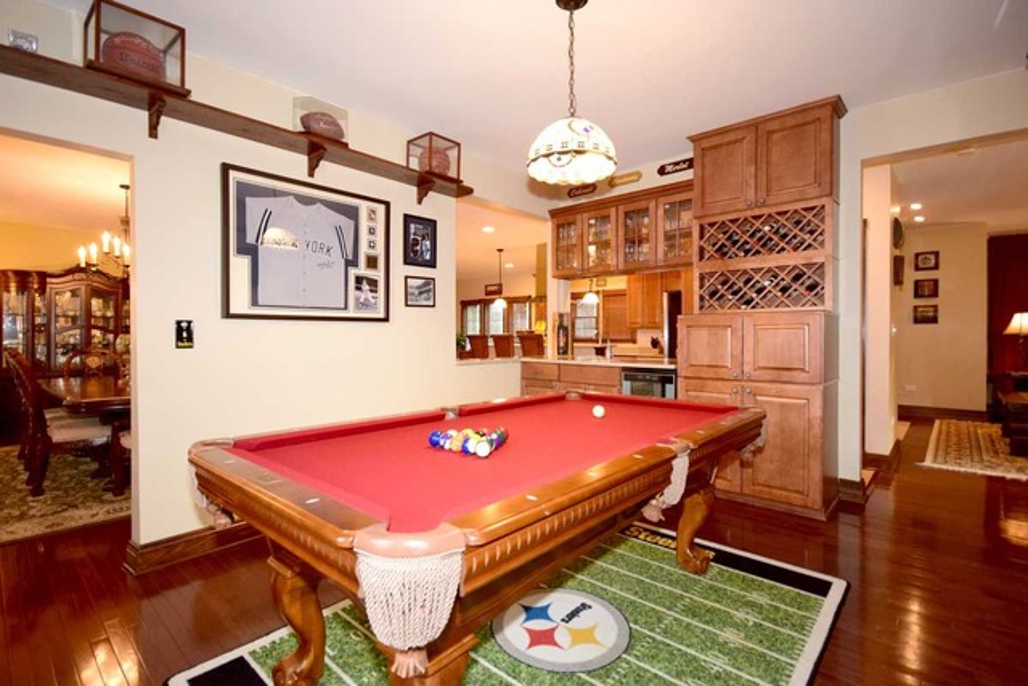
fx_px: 471
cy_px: 343
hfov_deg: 95.0
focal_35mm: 16
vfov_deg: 72.1
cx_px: 514
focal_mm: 11
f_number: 4.2
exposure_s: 1/60
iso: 1600
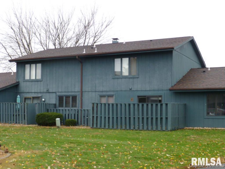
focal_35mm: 54
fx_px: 351
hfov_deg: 35.5
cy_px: 84
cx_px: 112
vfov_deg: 27.0
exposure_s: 1/60
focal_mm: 9.7
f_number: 4.6
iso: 250
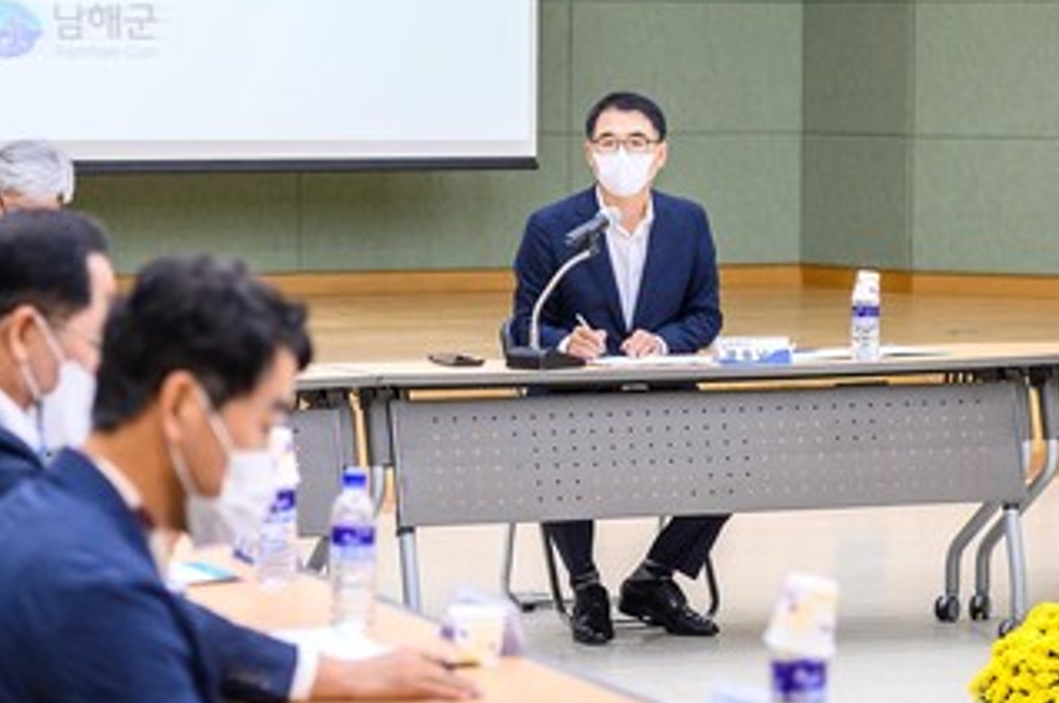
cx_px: 426
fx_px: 4024
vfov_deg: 10.0
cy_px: 180
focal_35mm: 137
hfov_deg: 15.0
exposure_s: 1/200
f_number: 3.5
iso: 2000
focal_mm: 75
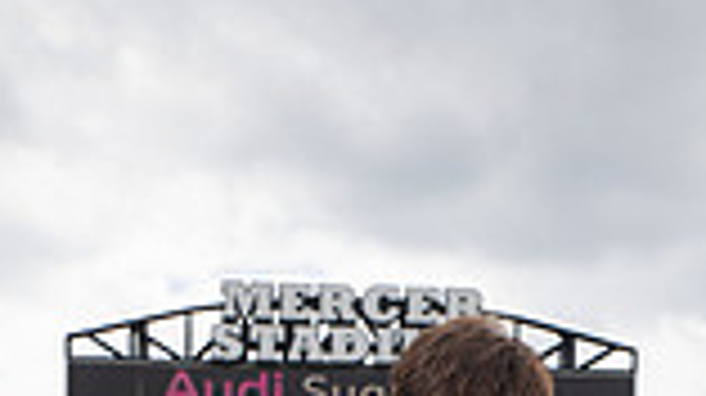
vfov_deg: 8.4
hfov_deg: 16.2
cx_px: 477
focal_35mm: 132
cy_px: 958
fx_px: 2469
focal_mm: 44
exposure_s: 1/400
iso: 125
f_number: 7.1
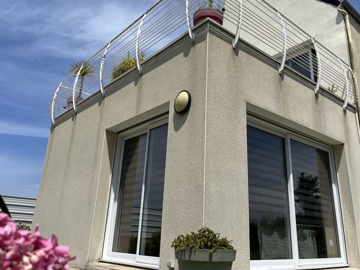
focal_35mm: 31
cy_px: 112
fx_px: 322
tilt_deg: +20.8
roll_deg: -1.3
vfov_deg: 45.3
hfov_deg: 58.3
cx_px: 197
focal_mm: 5.1
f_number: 1.6
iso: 50
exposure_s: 1/5848
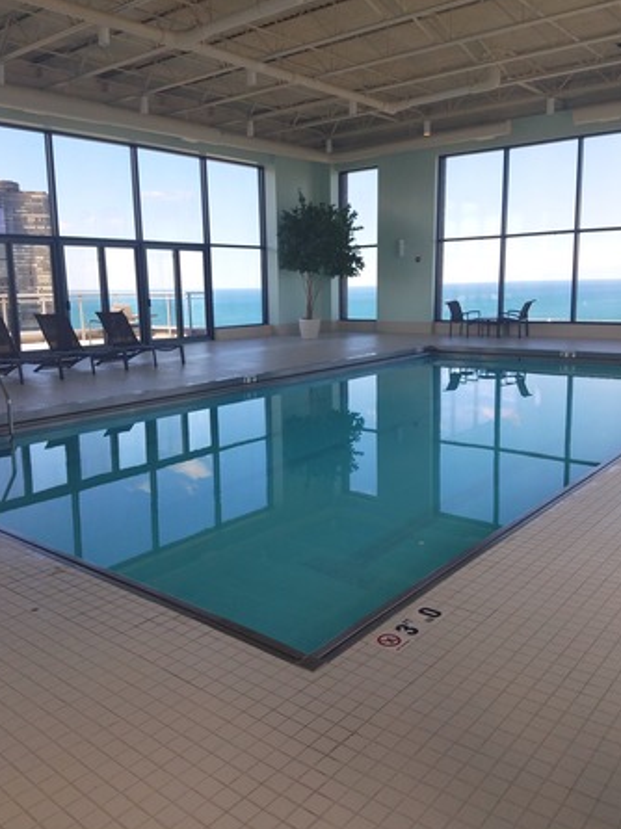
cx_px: 312
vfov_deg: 63.5
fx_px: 670
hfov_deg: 49.7
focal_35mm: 28
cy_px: 400
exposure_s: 1/692
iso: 50
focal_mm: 4.2
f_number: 1.7
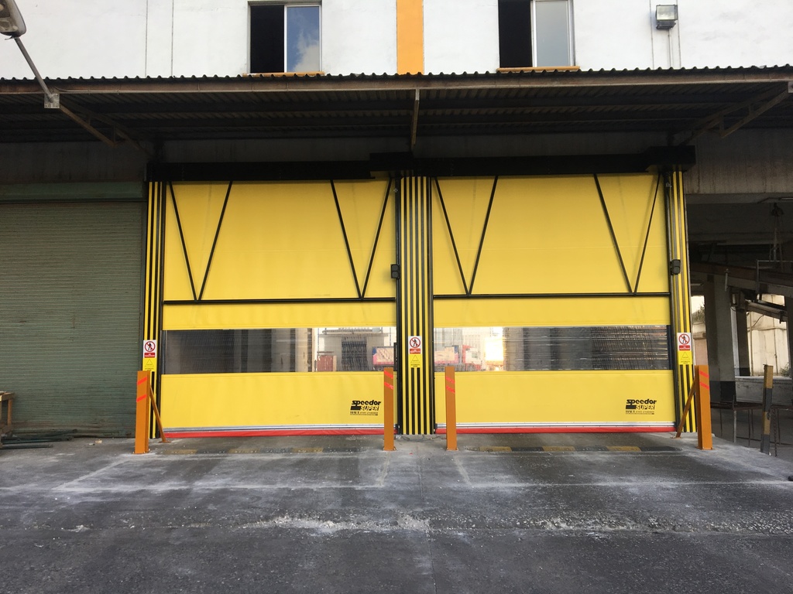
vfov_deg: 48.2
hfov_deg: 61.7
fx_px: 664
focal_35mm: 29
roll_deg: +0.6
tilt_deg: +5.2
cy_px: 297
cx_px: 396
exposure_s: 1/208
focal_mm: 4.15
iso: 25
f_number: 2.2
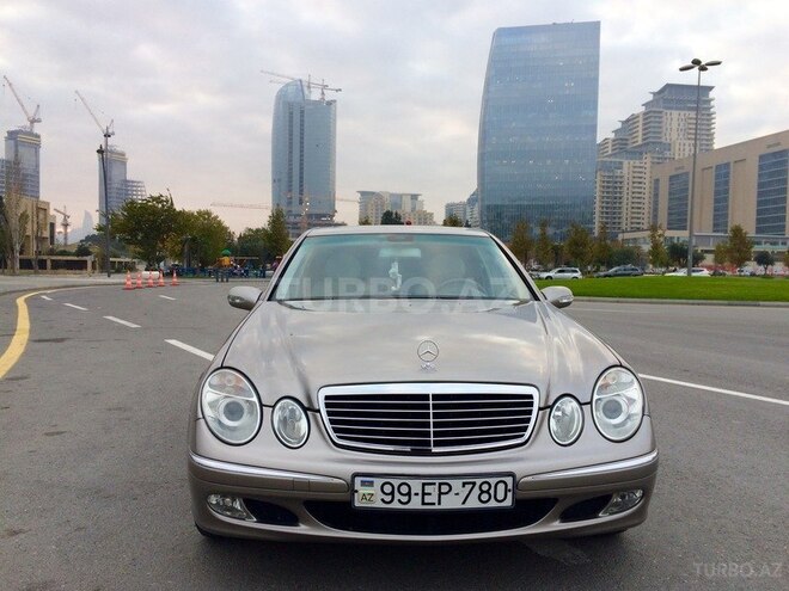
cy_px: 296
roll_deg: -0.6
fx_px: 661
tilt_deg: -3.2
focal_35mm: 29
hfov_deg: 61.7
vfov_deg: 48.2
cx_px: 394
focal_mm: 4.15
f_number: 2.2
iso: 32
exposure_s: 1/151
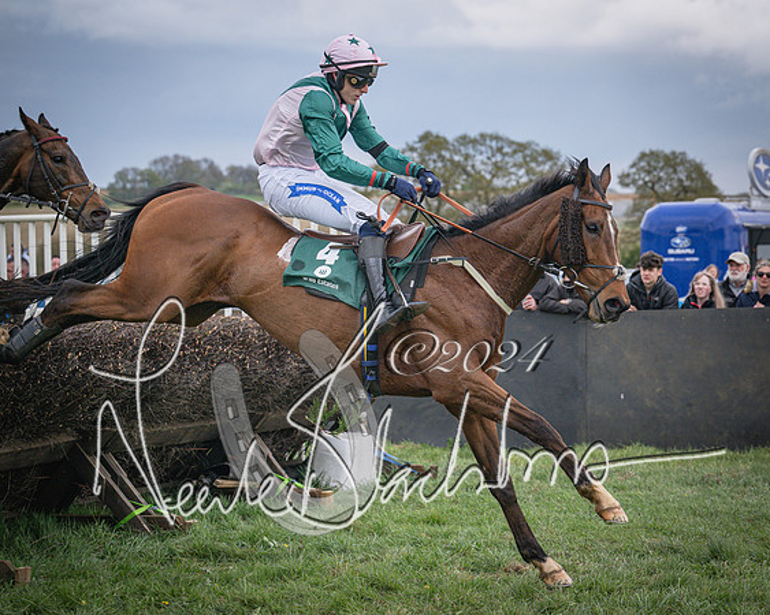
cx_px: 552
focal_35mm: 94
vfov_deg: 16.3
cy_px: 311
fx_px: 2146
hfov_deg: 20.2
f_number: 4
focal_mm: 70
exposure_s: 1/3200
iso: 400
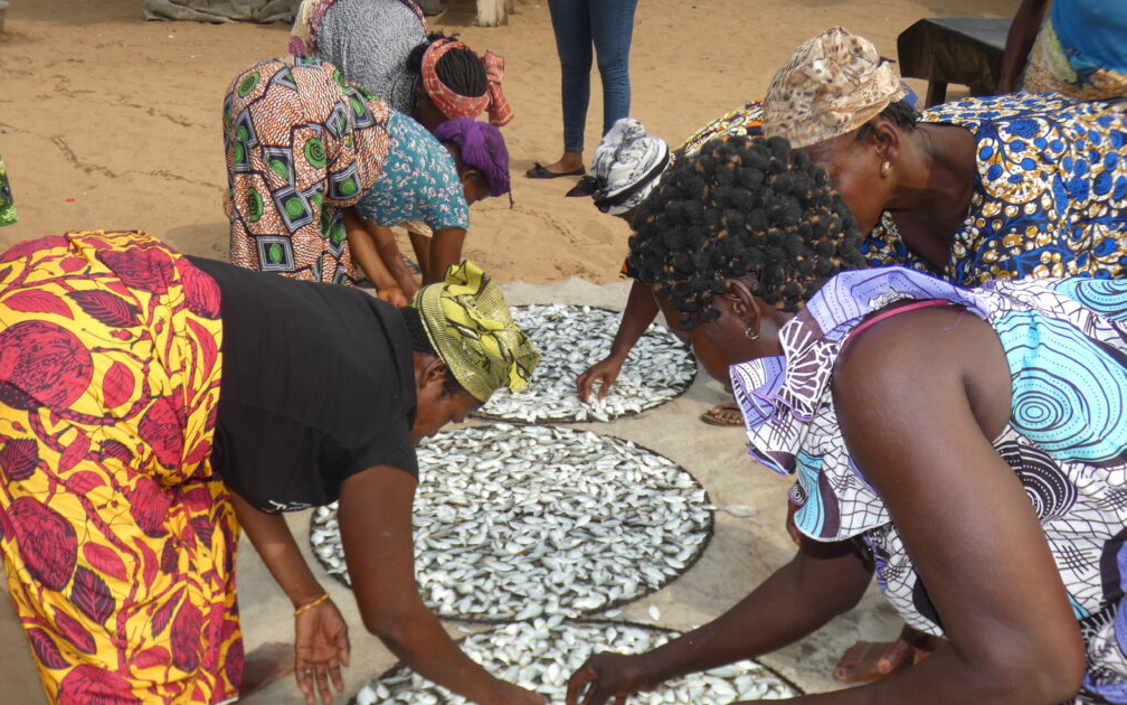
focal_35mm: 42
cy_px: 404
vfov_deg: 30.5
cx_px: 561
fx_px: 1290
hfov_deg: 47.2
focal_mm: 7.1
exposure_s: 1/640
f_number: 3.6
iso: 80
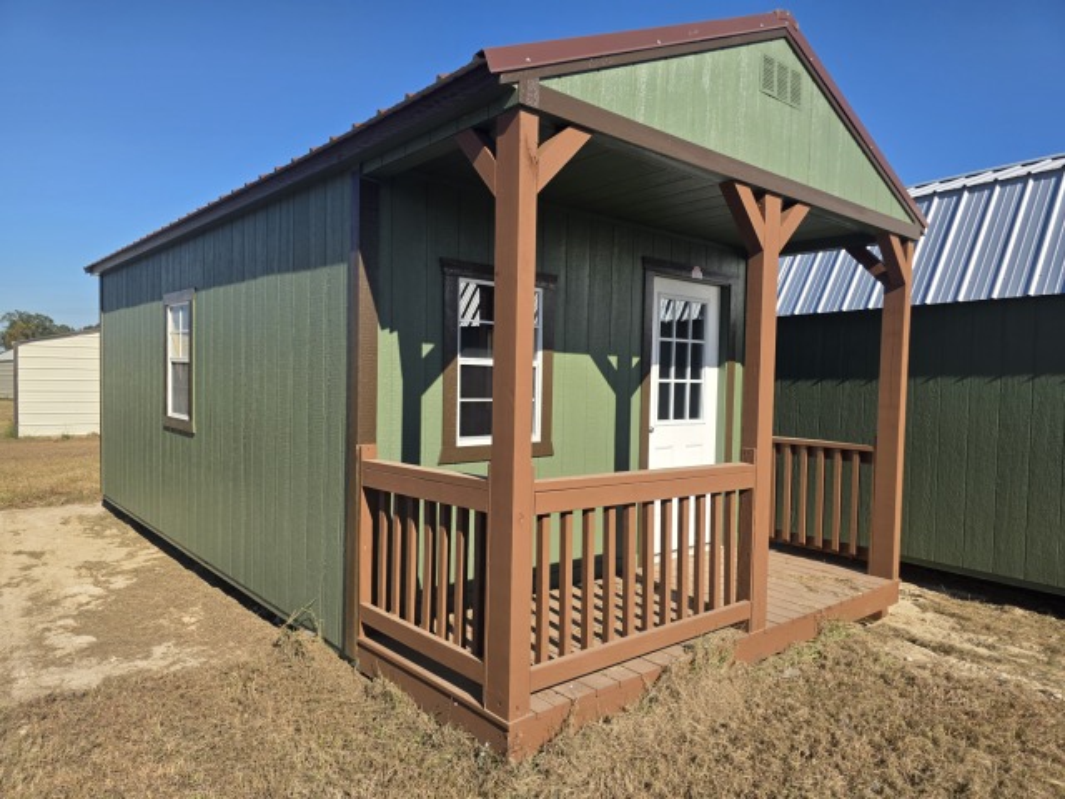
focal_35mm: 23
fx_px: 708
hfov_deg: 73.9
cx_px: 532
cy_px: 400
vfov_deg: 58.9
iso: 80
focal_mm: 6.3
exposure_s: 1/5017
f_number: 1.7
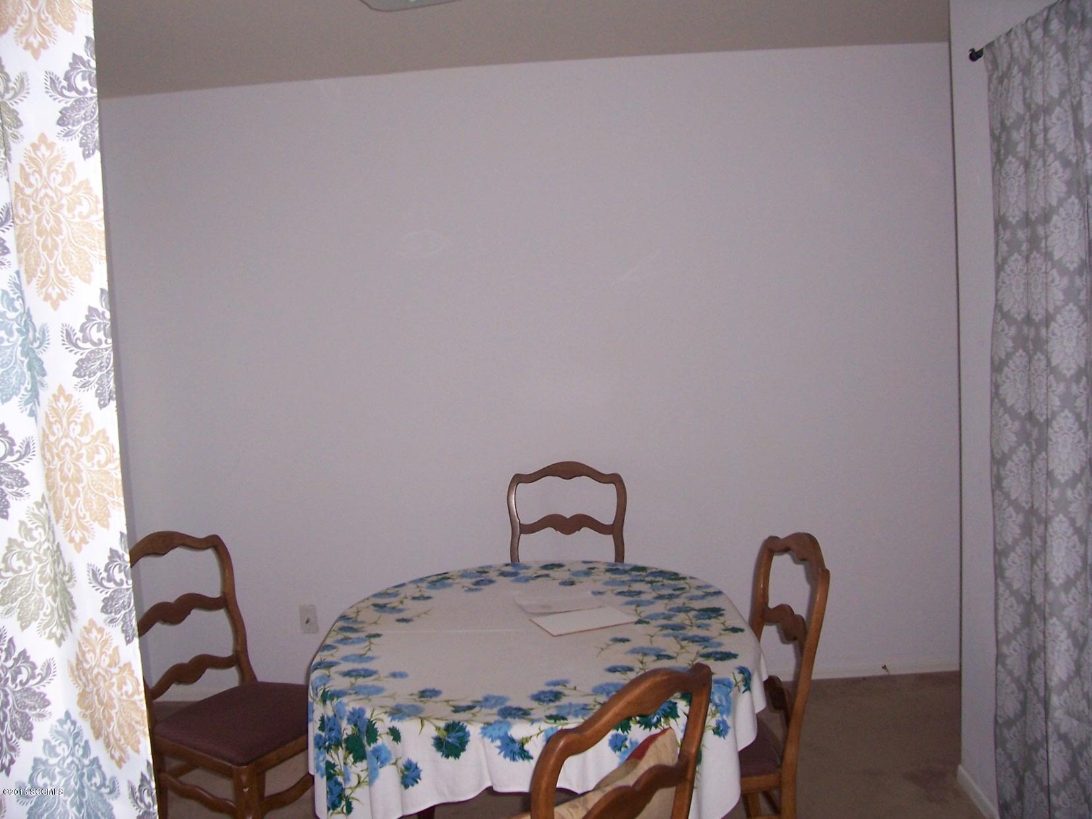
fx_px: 1073
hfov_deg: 54.0
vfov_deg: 41.8
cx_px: 546
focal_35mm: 34
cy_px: 410
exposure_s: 1/60
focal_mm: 5.6
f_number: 2.7
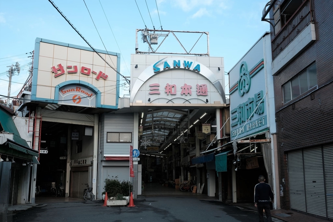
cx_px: 171
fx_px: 333
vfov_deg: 36.9
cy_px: 109
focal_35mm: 36
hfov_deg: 53.1
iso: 200
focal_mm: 23
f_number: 5.6
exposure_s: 1/250
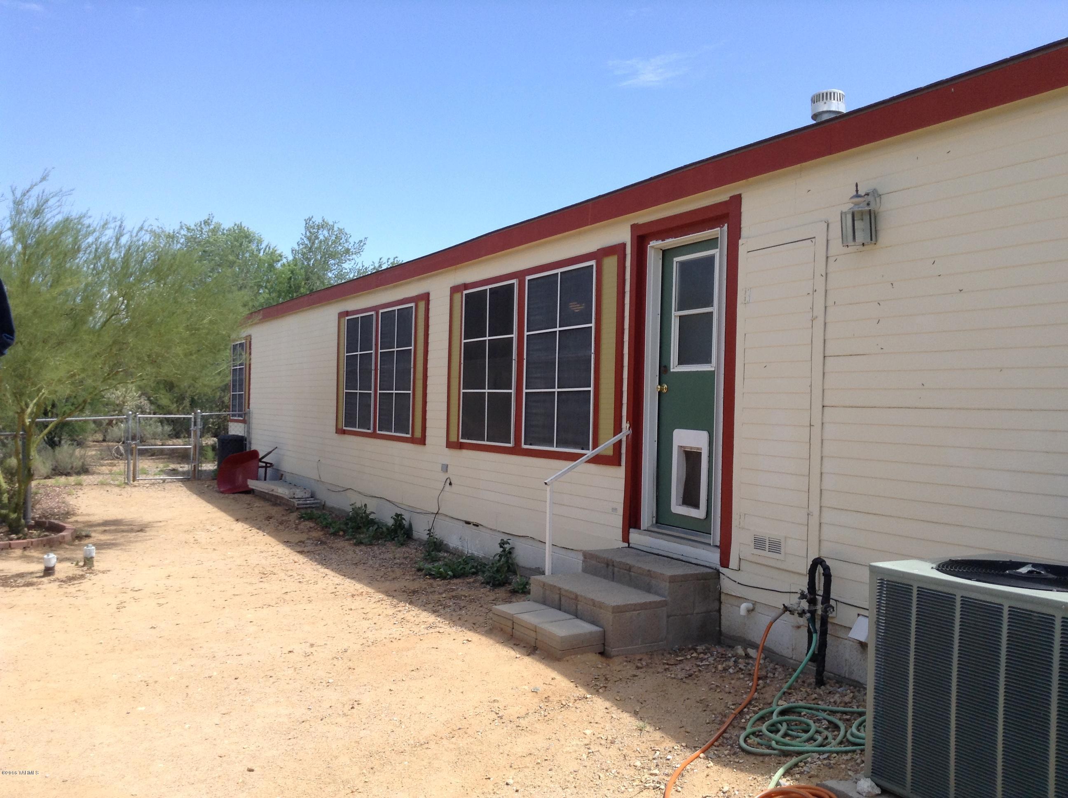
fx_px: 1017
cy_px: 399
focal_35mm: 33
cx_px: 534
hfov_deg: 55.4
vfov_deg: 42.8
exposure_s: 1/658
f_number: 2.4
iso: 25
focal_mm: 3.3
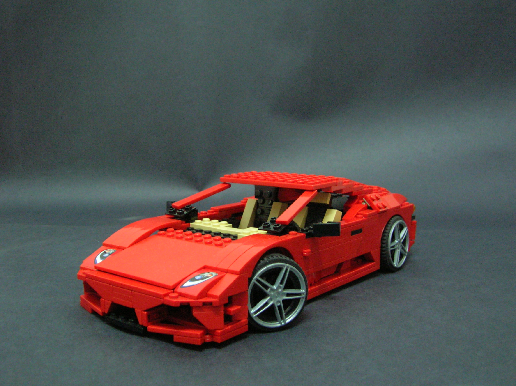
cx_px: 258
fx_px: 566
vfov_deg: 37.7
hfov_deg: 49.0
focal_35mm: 38
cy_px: 193
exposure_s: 1/3.3
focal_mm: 6.4
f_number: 3
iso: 200
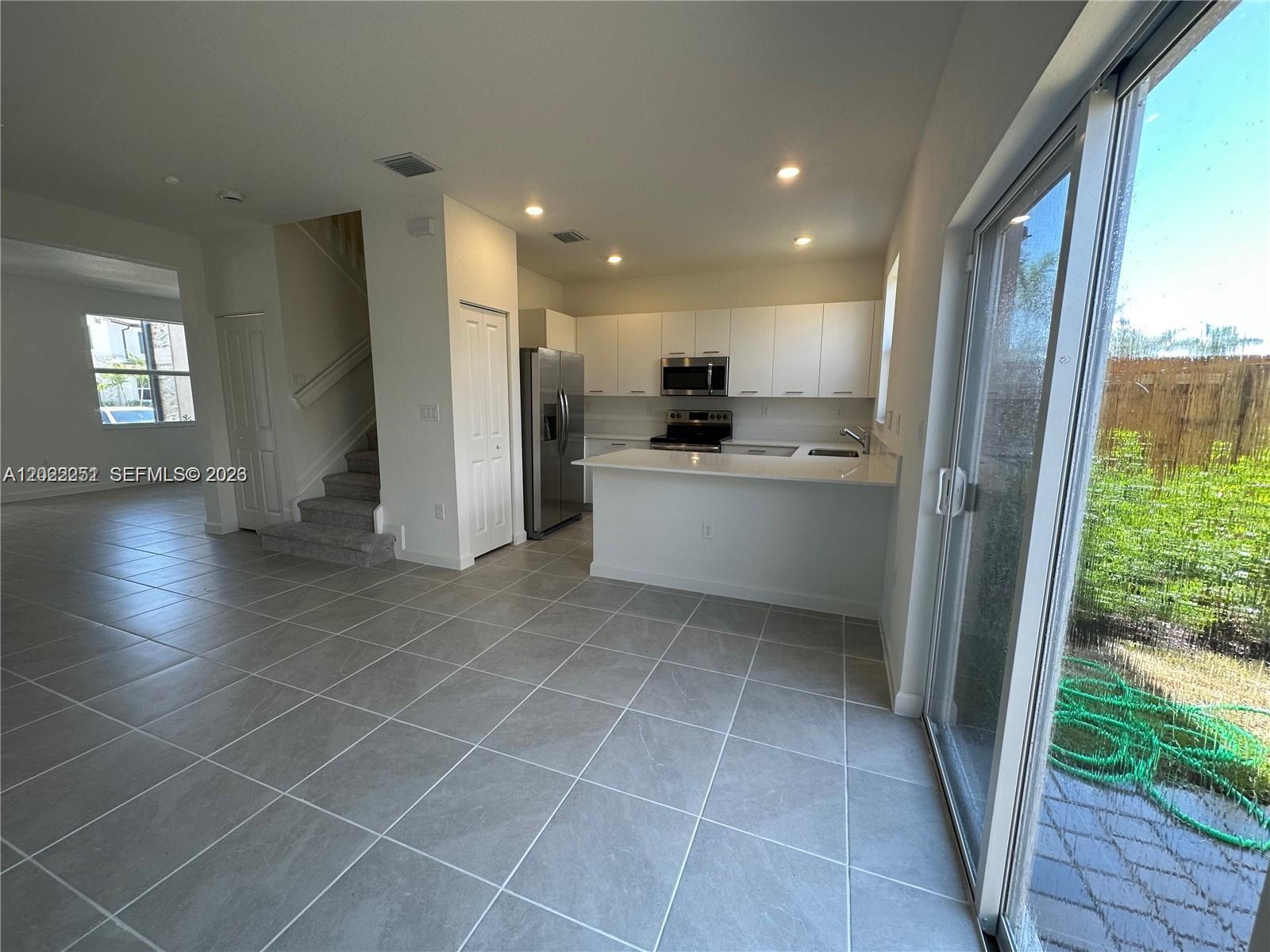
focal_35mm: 14
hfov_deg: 102.1
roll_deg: -0.5
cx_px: 635
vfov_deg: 85.7
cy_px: 476
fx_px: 514
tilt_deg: -9.1
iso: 80
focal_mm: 2.22
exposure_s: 1/120
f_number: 2.2
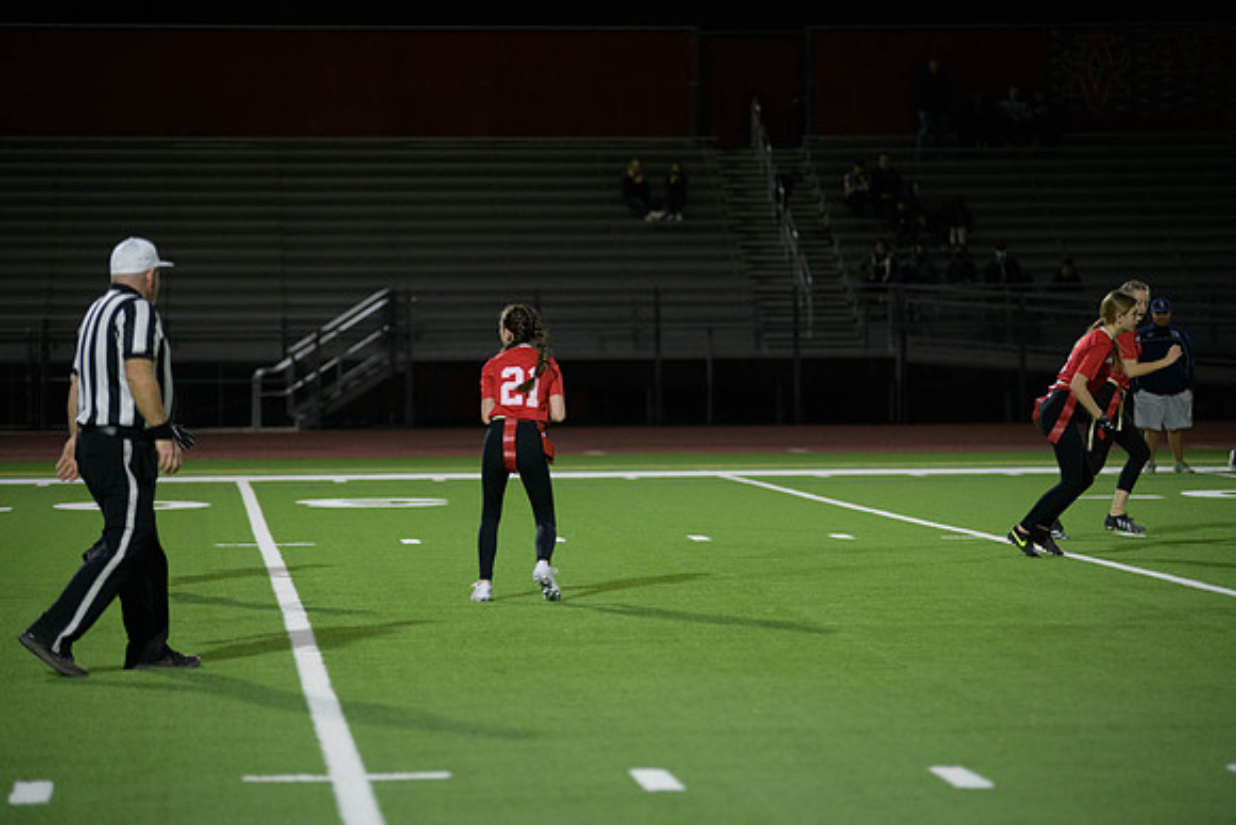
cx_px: 618
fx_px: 4979
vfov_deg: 9.5
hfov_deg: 14.2
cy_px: 412
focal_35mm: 145
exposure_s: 1/640
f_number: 2.8
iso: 2200
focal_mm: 145
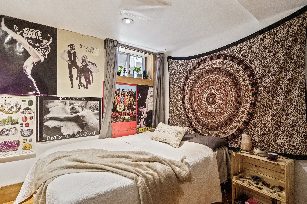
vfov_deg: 70.4
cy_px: 107
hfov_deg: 93.3
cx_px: 155
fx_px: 145
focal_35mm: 17
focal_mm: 16
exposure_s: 1/13
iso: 12800
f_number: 5.6
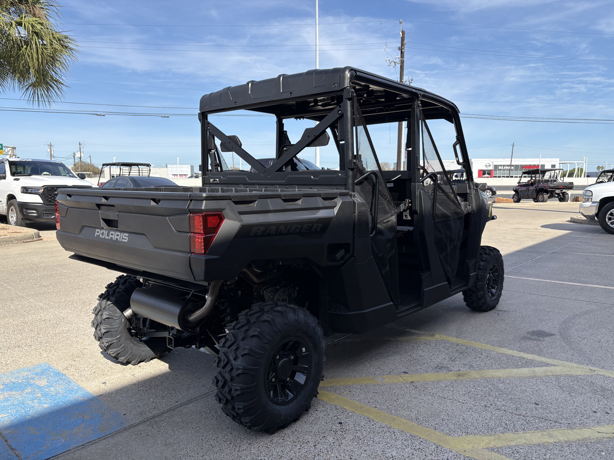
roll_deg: +0.3
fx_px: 461
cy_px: 230
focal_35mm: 26
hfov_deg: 67.3
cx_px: 307
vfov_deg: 53.1
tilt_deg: -5.0
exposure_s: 1/2283
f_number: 1.6
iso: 50
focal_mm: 5.96
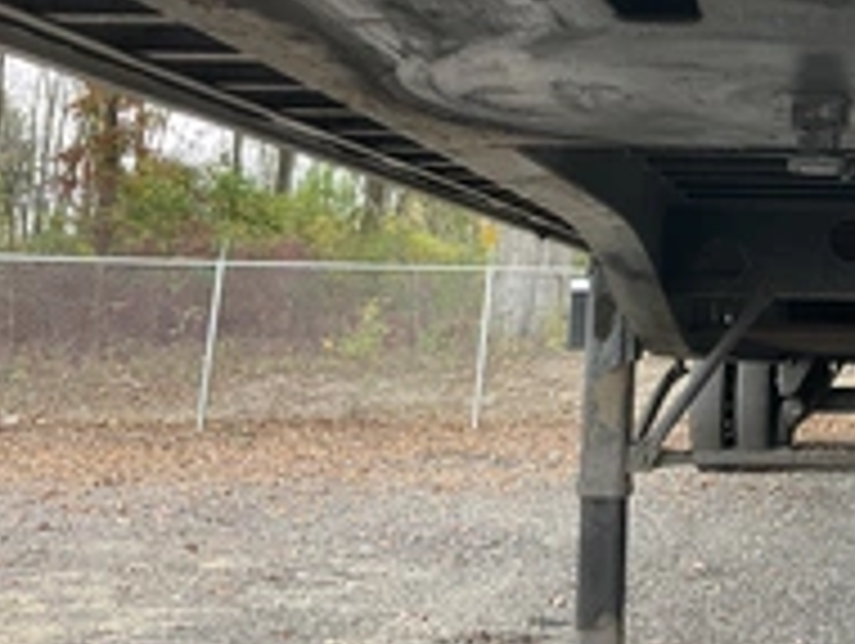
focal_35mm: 61
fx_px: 1509
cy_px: 81
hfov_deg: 29.5
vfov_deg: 23.5
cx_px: 864
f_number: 1.8
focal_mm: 3
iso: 50
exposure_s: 1/122
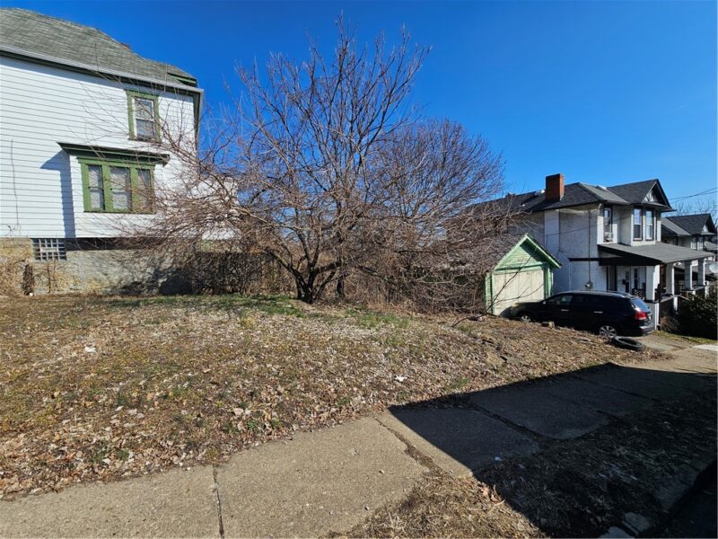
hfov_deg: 106.2
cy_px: 270
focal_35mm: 13
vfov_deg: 89.9
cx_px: 359
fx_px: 270
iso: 50
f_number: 2.2
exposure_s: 1/2531
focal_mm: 2.2
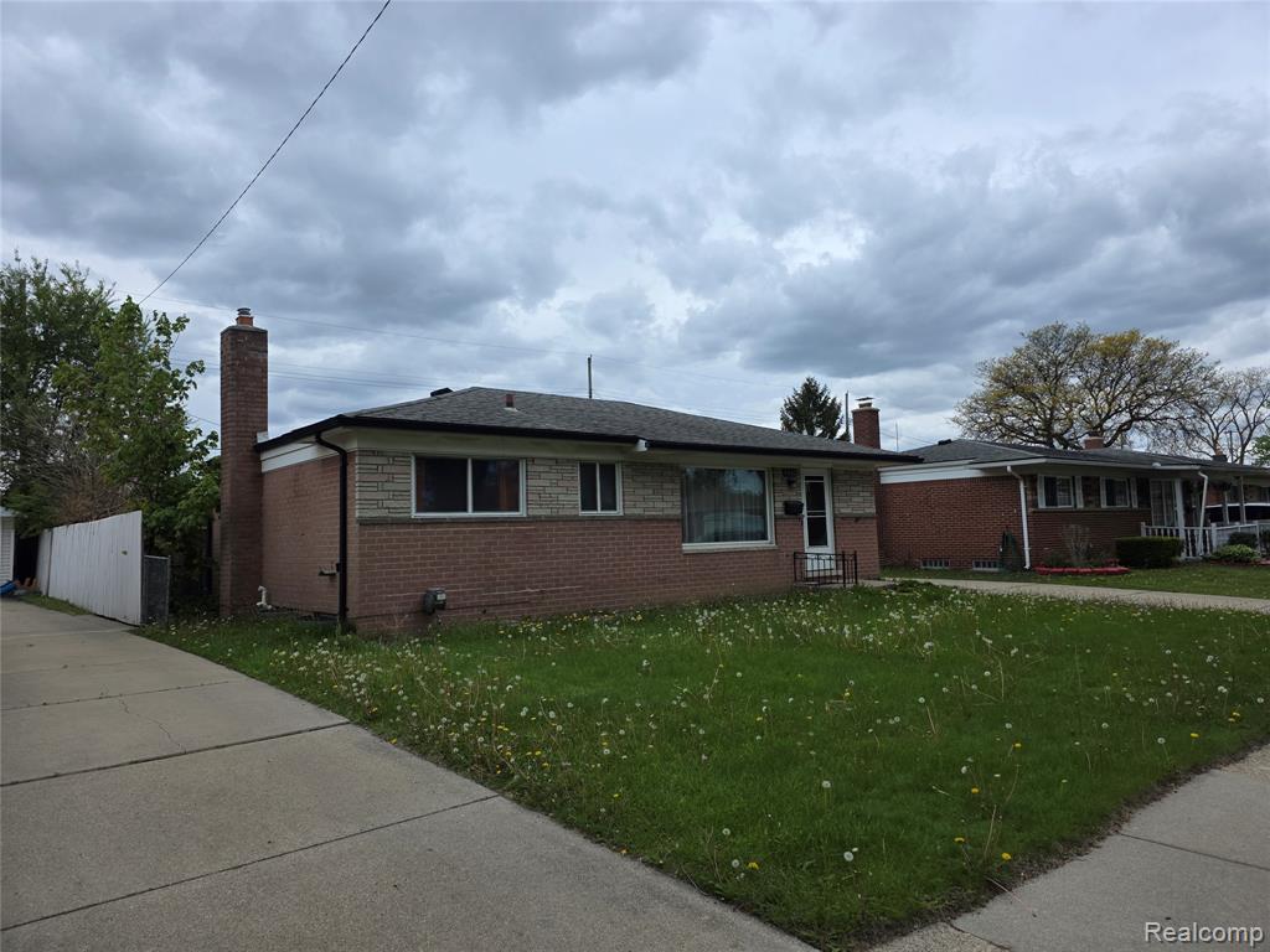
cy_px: 476
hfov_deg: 73.9
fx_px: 844
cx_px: 635
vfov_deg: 58.9
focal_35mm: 23
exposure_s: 1/7626
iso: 80
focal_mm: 6.3
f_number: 1.7
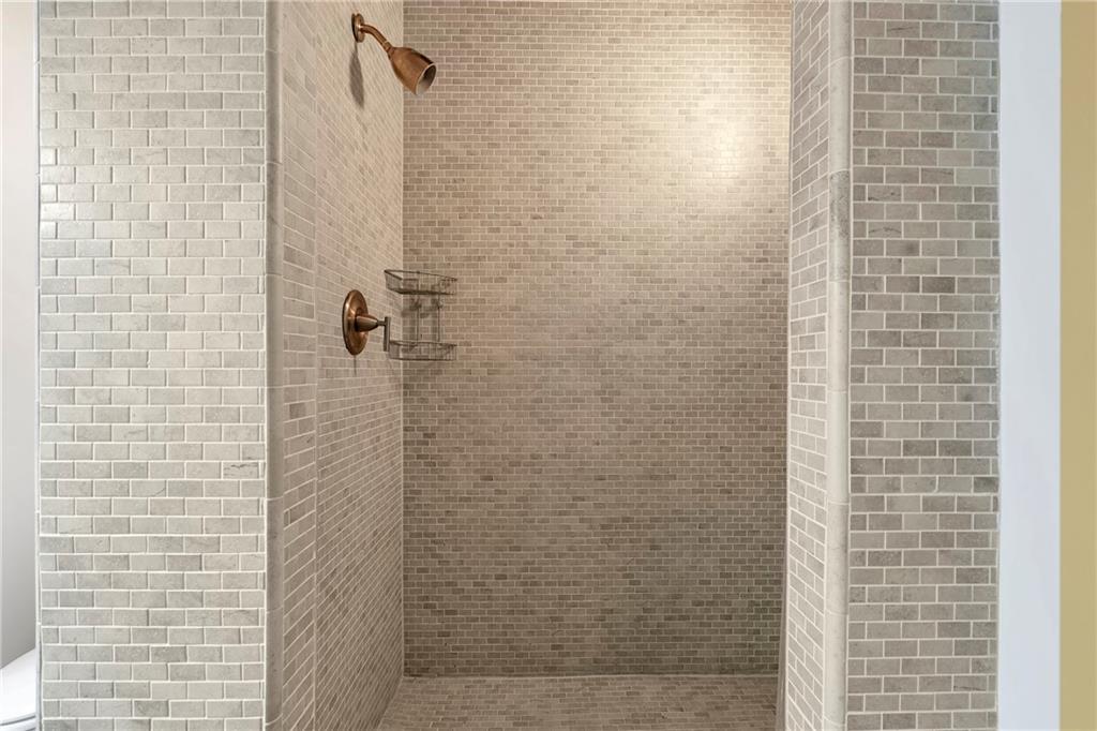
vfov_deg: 73.7
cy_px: 366
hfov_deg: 96.8
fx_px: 487
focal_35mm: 16
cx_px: 548
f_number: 8
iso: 500
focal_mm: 16
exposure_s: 1/2
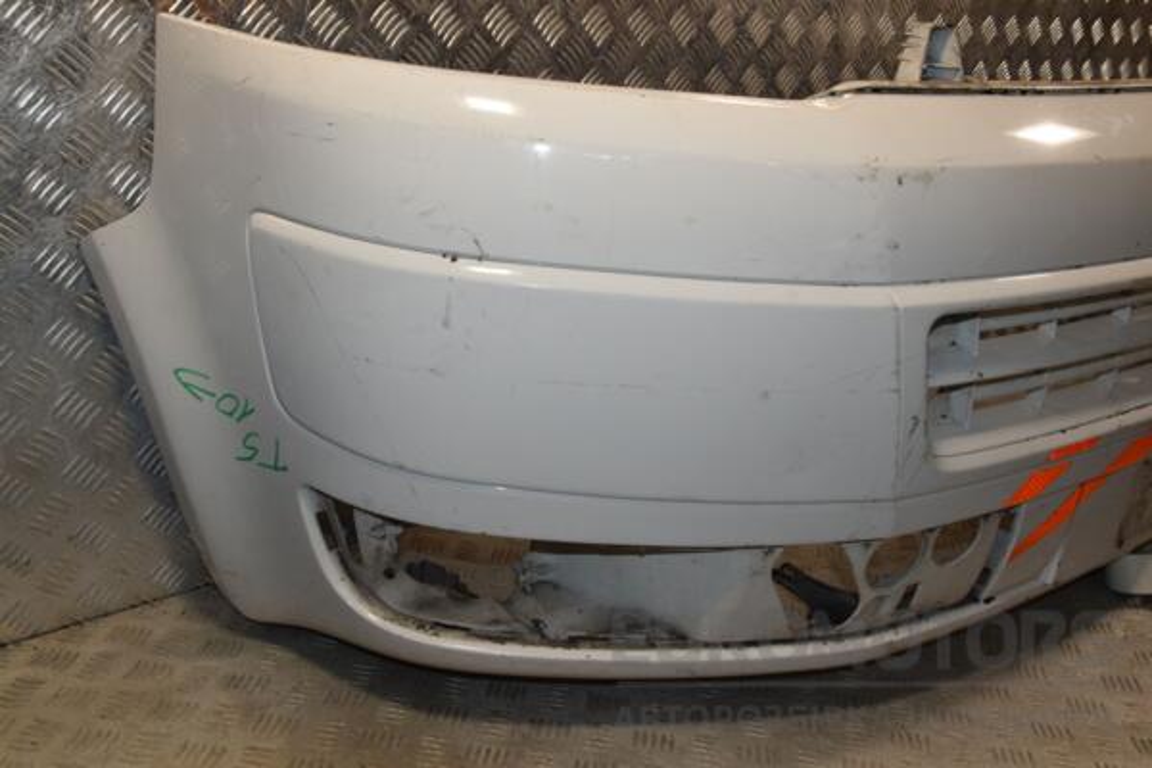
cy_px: 384
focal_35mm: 36
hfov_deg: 53.1
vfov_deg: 36.9
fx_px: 1152
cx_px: 576
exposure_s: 1/200
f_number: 10
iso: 800
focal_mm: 24
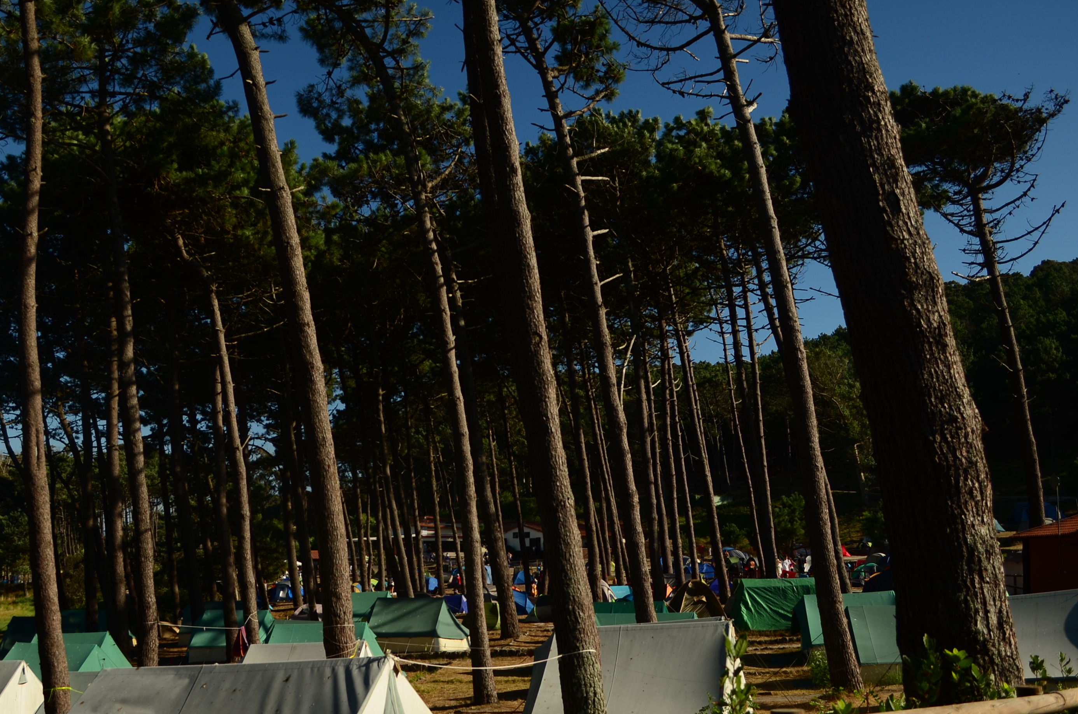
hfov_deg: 53.0
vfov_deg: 36.5
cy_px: 443
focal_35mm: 36
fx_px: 1076
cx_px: 457
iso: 100
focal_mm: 18
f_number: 4
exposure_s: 1/640
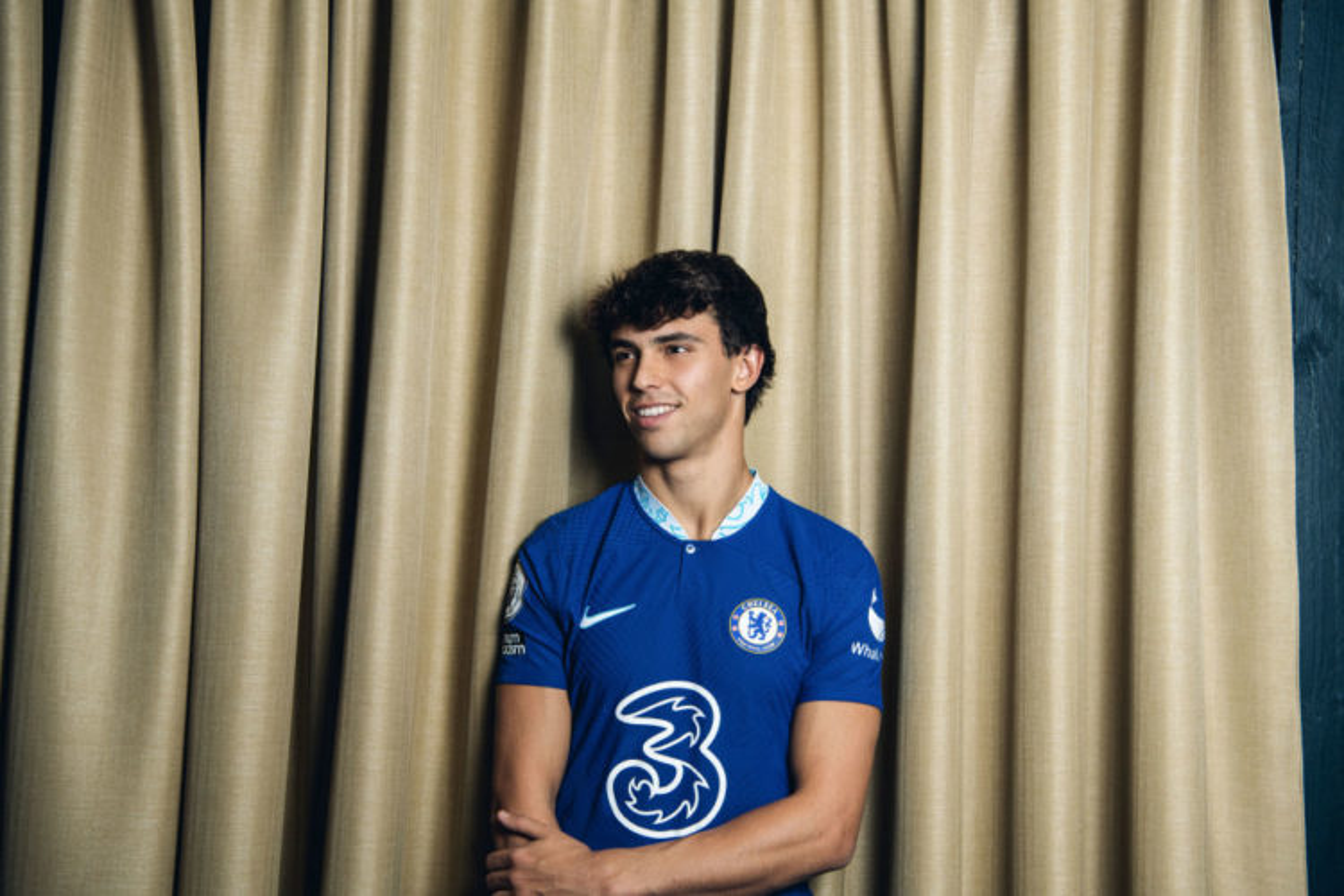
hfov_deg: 41.1
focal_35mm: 48
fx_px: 1792
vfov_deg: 28.1
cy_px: 448
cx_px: 672
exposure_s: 1/200
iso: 400
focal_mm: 48
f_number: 6.3
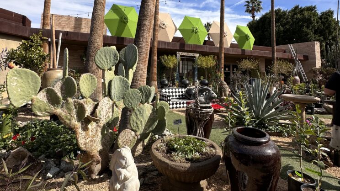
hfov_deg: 83.9
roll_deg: -1.4
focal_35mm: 21
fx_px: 189
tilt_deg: +6.2
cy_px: 52
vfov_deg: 51.6
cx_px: 168
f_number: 2.2
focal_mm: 2.22
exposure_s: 1/1949
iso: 50
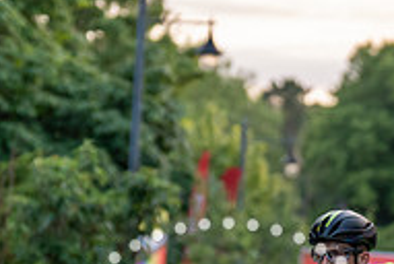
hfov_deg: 5.2
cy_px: 213
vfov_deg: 3.5
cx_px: 409
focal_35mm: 393
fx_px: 4308
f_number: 2.8
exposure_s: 1/1000
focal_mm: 105
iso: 2000
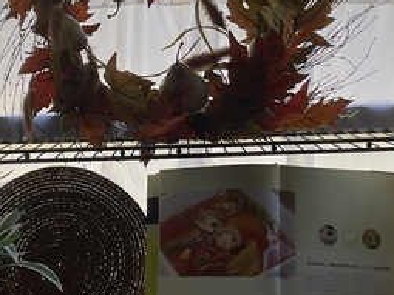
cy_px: 73
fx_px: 865
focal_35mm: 76
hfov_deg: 25.7
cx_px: 185
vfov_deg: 19.2
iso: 16
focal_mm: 3
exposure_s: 1/365
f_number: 1.8
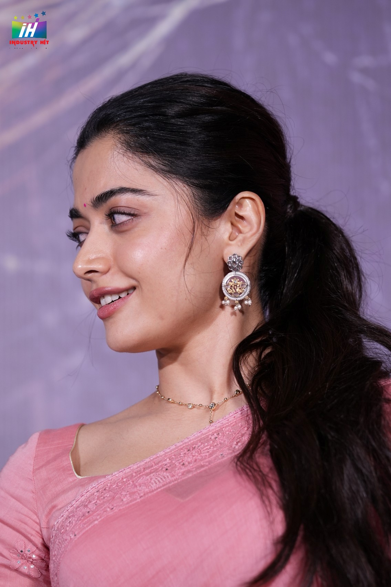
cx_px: 196
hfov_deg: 4.9
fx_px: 4561
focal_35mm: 280
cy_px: 294
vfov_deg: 7.4
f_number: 3.2
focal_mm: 187
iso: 250
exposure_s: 1/60
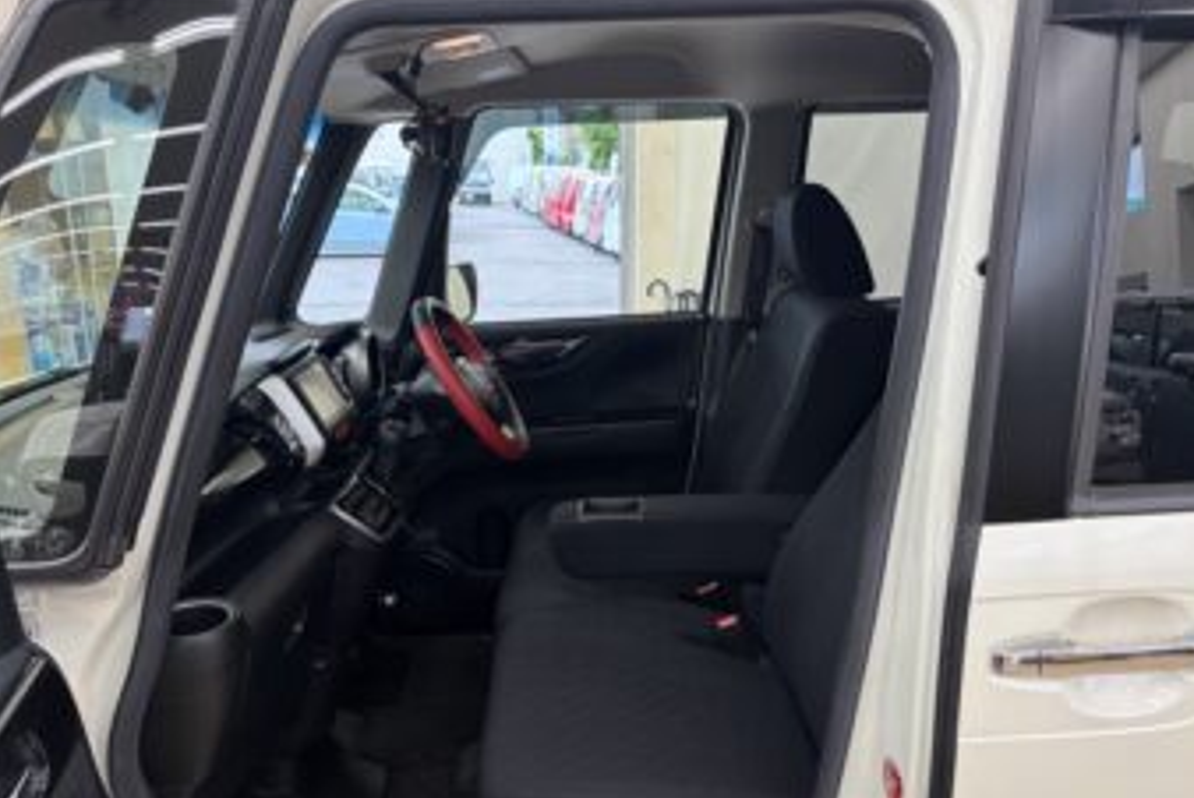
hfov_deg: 65.4
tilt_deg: -14.3
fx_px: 929
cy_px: 422
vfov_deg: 46.5
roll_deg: +1.2
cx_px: 615
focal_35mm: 28
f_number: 1.6
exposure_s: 1/100
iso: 125
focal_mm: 5.96
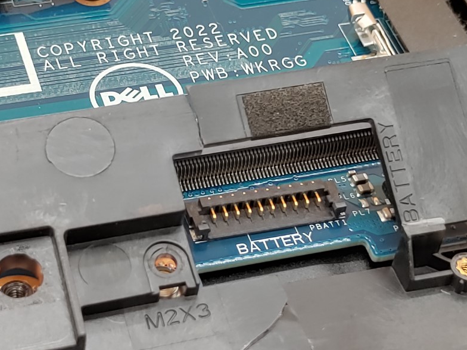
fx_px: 1214
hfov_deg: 21.7
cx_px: 167
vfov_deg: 16.4
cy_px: 180
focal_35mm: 90
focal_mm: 4.36
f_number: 1.8
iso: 100
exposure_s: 1/60
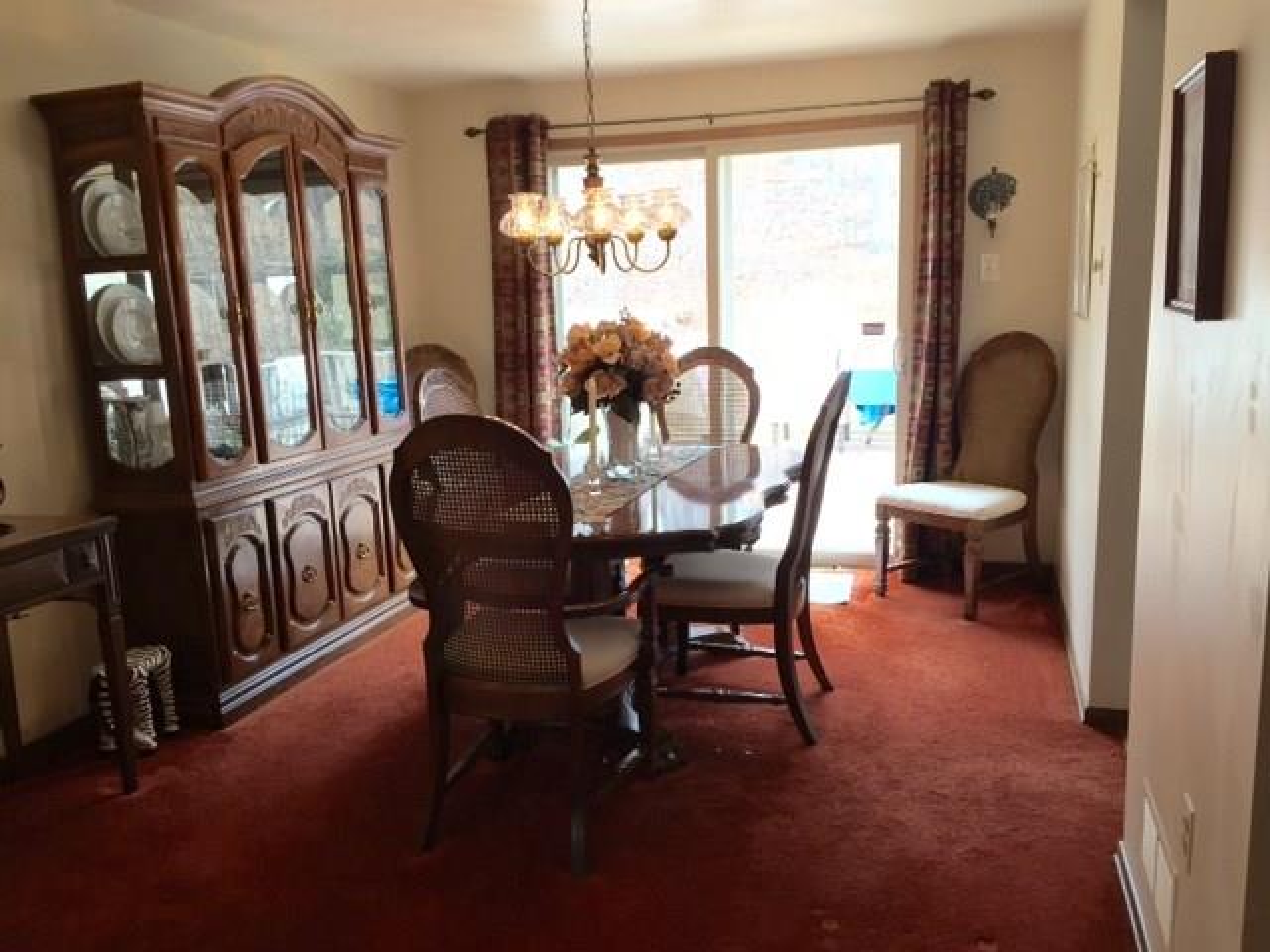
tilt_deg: -10.3
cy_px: 476
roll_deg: +2.1
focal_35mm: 29
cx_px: 635
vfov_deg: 48.2
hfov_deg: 61.7
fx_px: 1064
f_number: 2.2
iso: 32
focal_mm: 4.15
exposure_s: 1/40
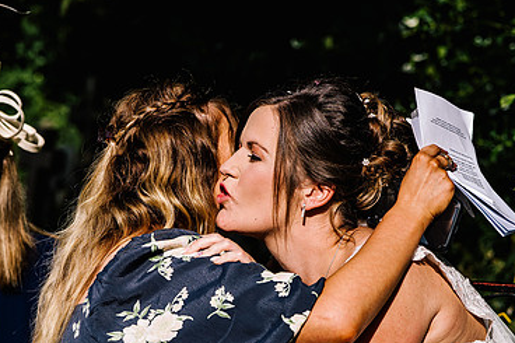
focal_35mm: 134
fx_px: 1916
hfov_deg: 15.3
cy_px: 208
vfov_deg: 10.2
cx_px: 252
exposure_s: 1/640
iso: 64
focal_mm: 85
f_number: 5
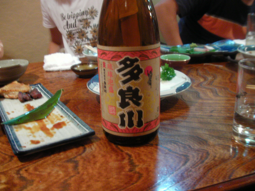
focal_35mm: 38
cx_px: 128
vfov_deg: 37.7
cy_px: 96
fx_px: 280
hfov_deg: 49.0
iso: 200
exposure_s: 1/2.7
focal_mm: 6.3
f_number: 3.5
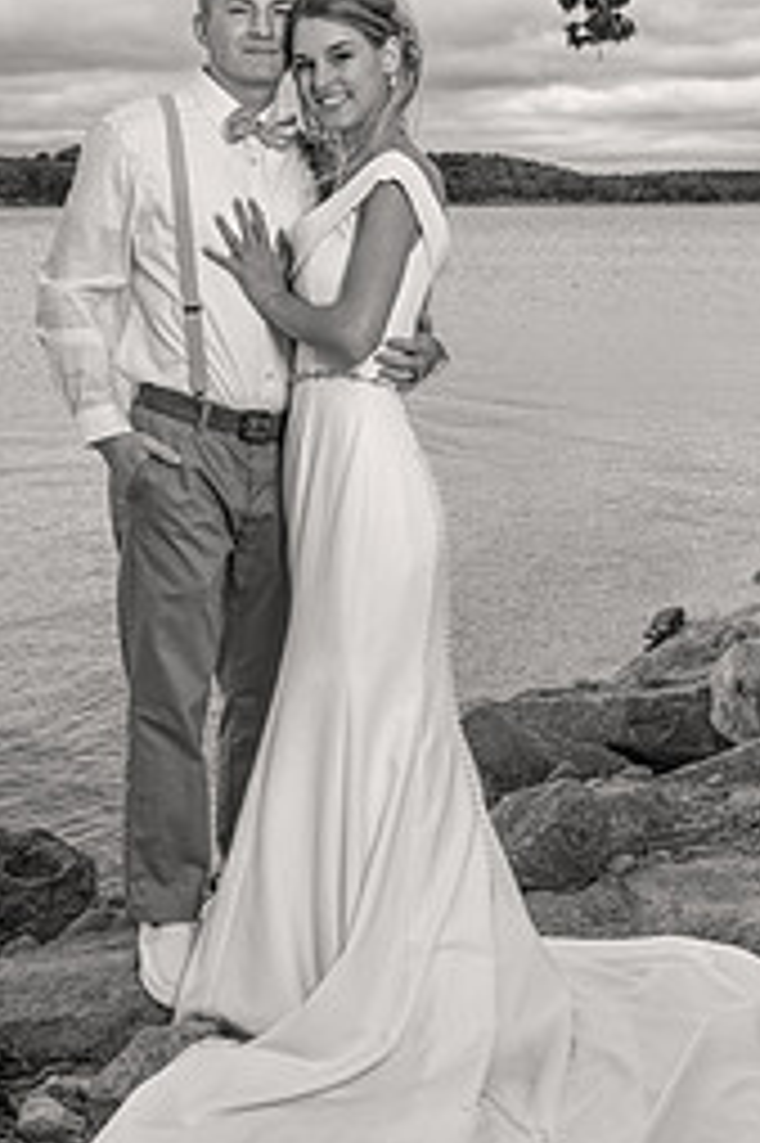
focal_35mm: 62
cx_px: 378
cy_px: 585
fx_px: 1966
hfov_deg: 21.9
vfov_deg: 32.4
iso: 100
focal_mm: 35
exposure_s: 1/250
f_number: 8
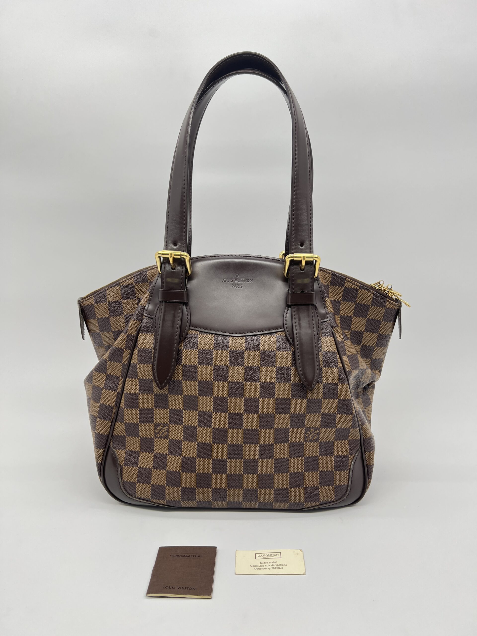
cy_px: 318
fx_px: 478
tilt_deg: -13.8
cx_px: 238
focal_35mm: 26
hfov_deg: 53.1
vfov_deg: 67.3
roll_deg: +0.3
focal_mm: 5.7
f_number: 1.5
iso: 40
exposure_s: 1/100
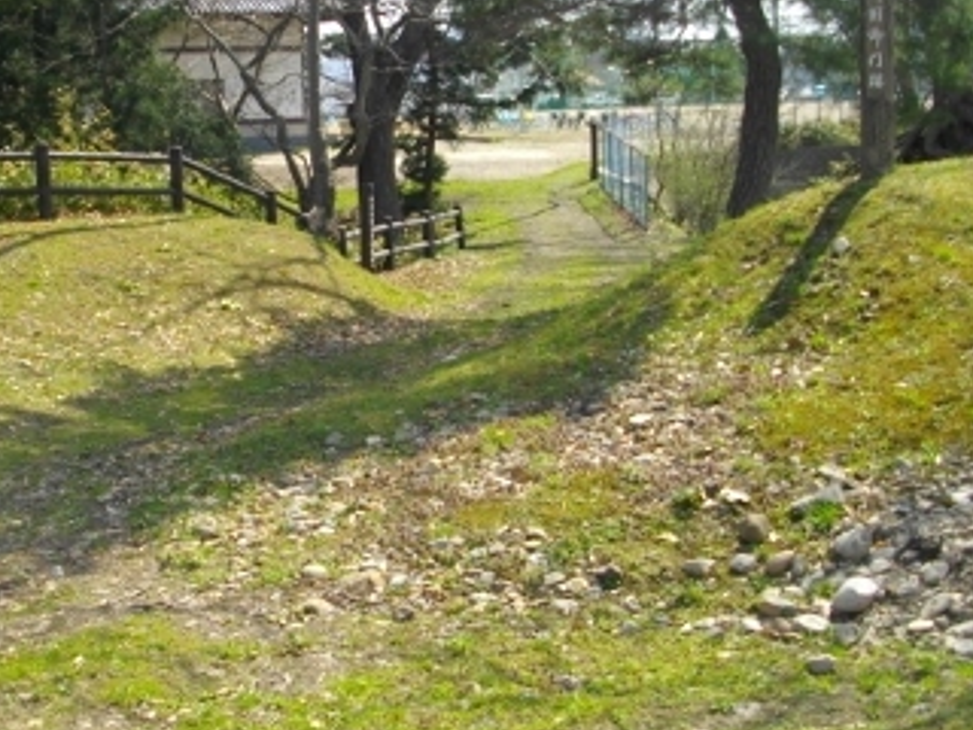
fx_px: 1405
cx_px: 344
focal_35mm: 50
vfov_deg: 28.9
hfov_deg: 37.9
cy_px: 248
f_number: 2.9
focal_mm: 5.7
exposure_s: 1/640
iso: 100
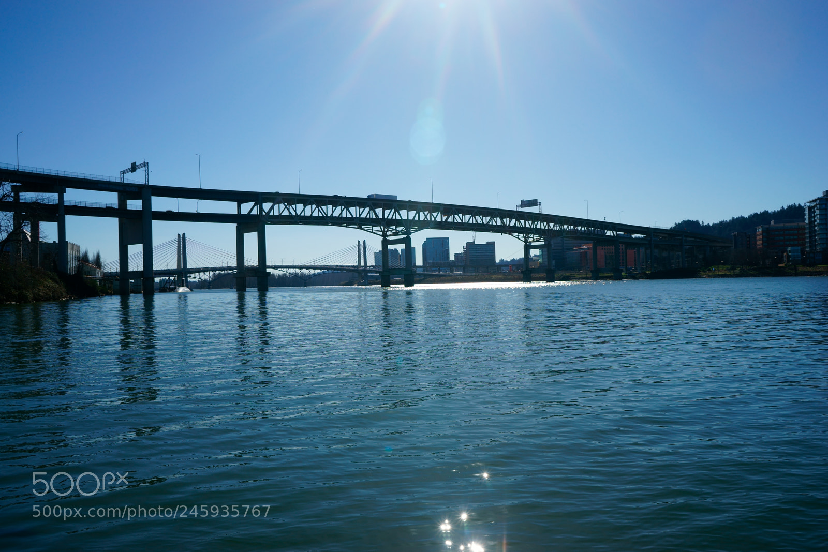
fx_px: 644
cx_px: 414
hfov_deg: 65.5
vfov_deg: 46.4
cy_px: 276
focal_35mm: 28
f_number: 11
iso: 100
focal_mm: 28
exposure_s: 1/320
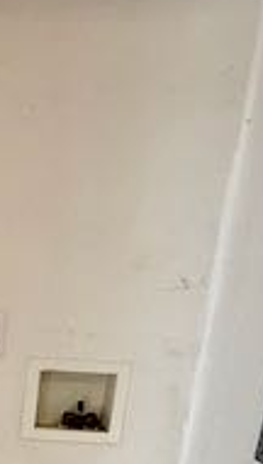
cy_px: 430
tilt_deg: -15.5
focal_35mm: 51
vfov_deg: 37.5
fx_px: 630
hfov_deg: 19.7
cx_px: -156
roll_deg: -1.0
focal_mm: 2.22
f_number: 2.2
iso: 250
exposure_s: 1/60
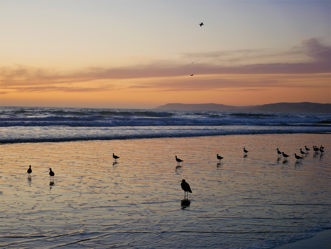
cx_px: 166
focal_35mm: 64
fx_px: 612
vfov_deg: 22.9
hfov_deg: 30.3
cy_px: 124
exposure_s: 1/100
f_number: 5.6
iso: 200
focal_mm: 32
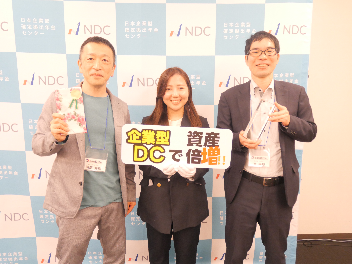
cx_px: 176
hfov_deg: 63.4
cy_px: 132
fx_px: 285
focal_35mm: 28
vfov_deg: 49.7
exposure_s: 1/60
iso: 2000
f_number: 3.7
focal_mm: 14
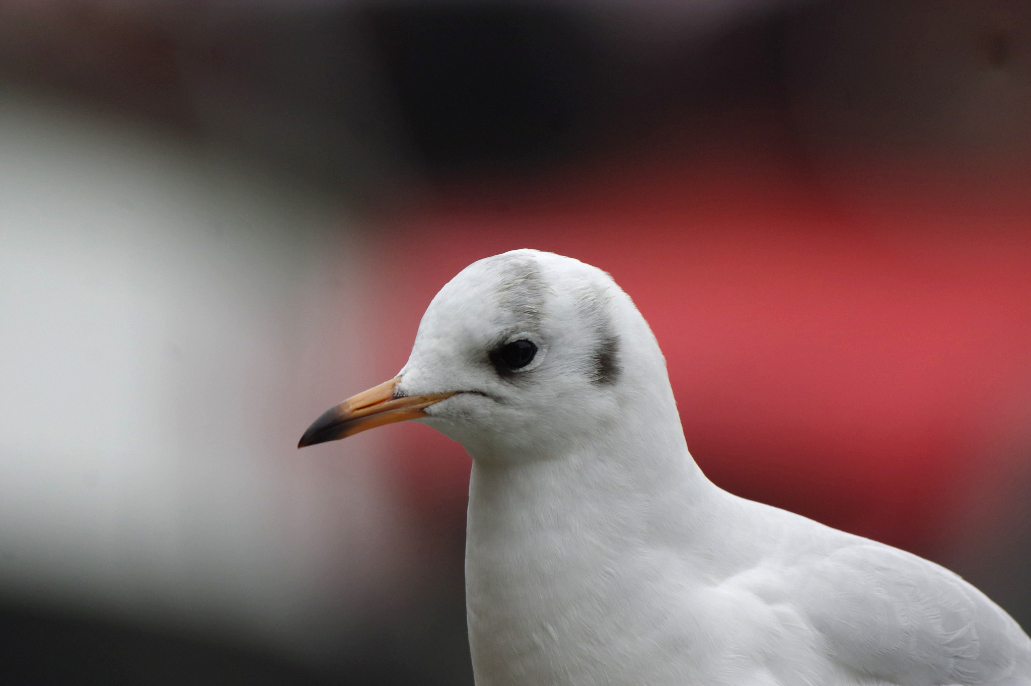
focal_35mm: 675
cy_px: 343
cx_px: 516
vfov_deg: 2.0
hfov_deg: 3.1
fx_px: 19315
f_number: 8
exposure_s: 1/160
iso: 1600
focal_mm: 450
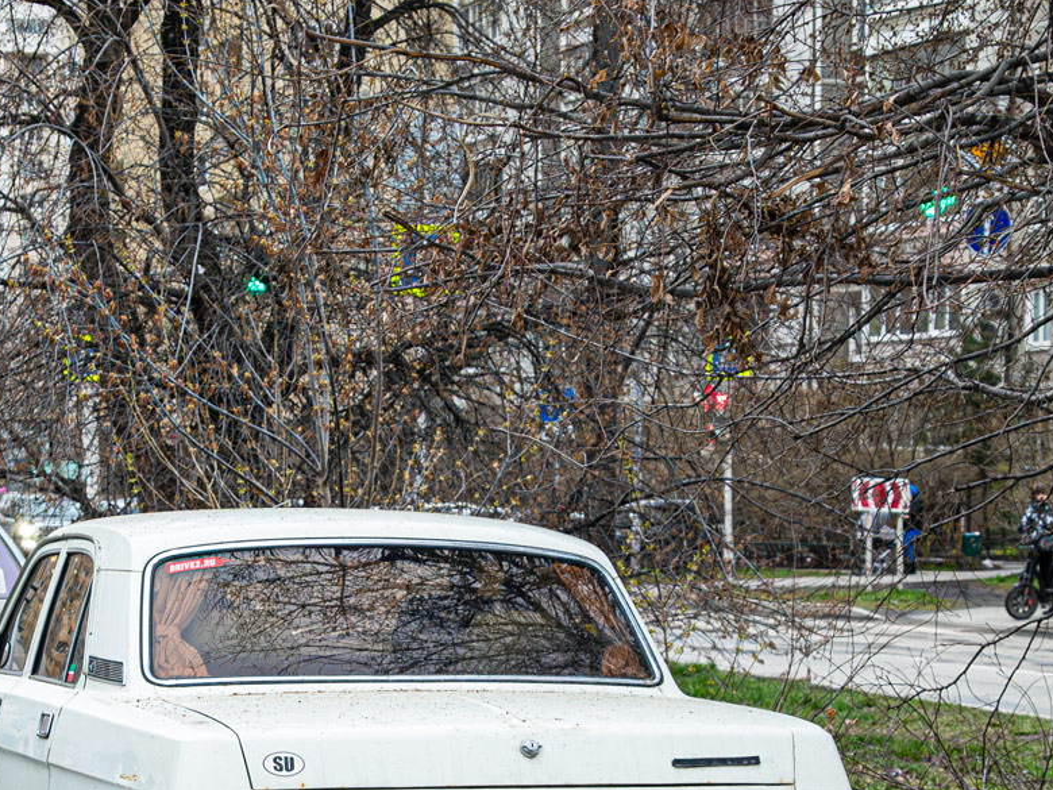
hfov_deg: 23.0
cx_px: 453
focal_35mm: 85
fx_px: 2586
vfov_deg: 17.3
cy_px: 606
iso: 1600
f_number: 6
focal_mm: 46
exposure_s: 1/100
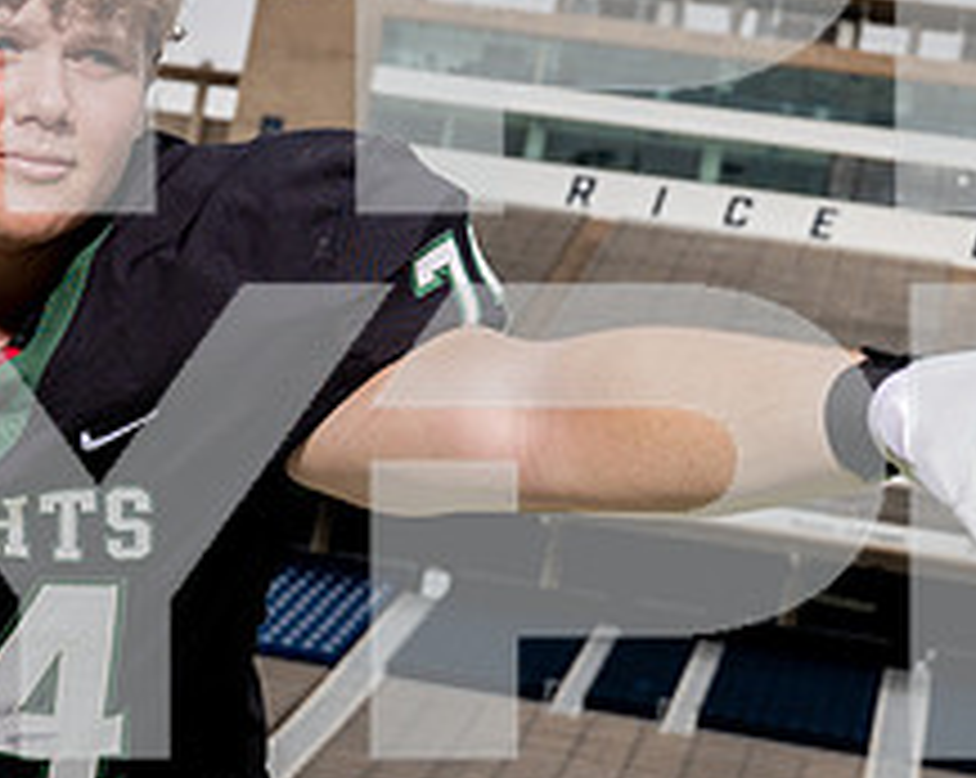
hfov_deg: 18.9
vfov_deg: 15.2
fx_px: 2914
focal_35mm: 101
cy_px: 524
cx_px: 283
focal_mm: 40
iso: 100
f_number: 5.6
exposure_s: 1/800
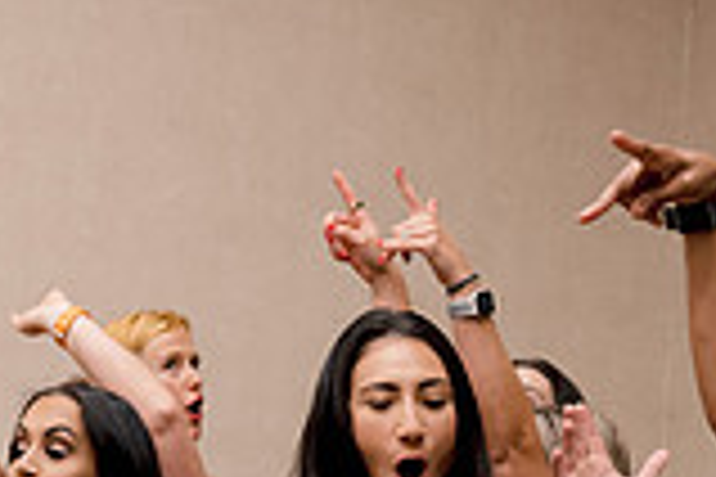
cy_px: 781
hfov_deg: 15.8
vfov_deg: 10.3
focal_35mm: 128
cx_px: 50
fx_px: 2546
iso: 800
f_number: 2.8
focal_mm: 35
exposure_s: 1/200
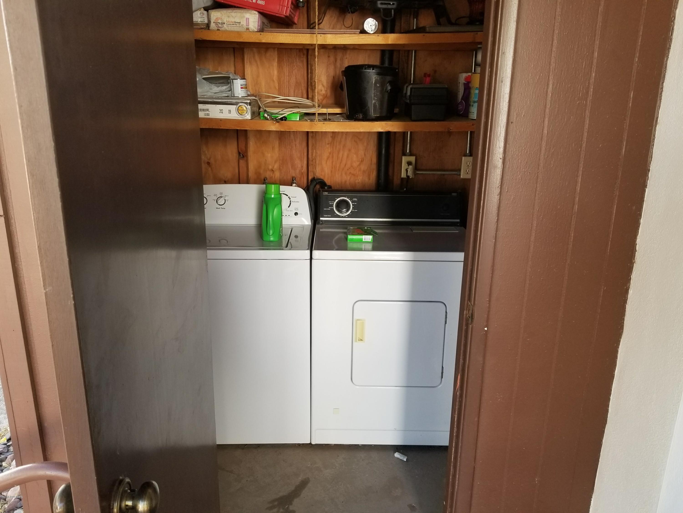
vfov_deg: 53.1
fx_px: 513
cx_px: 342
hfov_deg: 67.3
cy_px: 256
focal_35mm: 26
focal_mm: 4.25
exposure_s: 1/120
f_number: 1.7
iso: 64
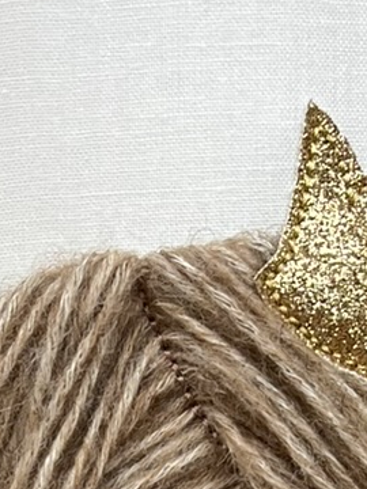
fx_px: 2092
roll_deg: -1.1
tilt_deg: -15.4
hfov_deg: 10.0
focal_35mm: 148
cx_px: 140
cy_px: 1110
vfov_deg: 11.4
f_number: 1.6
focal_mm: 5.1
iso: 50
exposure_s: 1/119
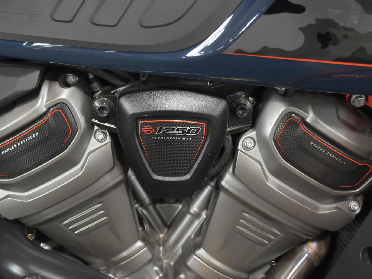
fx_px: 462
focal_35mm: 43
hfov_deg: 43.8
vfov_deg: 33.6
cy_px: 139
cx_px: 170
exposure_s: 1/25
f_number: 4.2
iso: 1600
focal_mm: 26
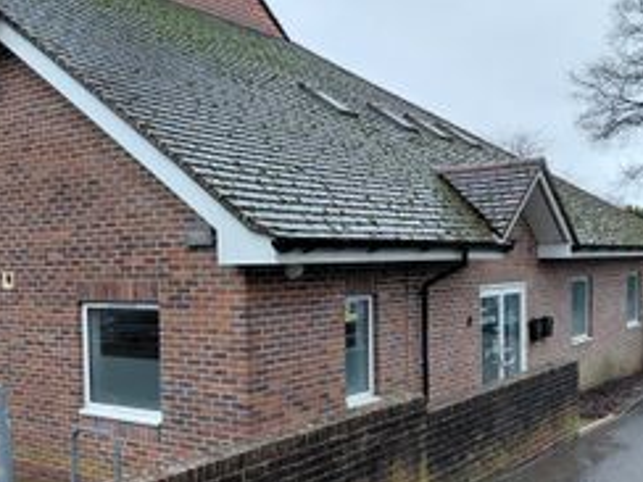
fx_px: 762
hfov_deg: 45.6
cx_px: 261
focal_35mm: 41
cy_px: 306
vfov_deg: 34.9
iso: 125
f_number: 1.8
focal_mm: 4.69
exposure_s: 1/120
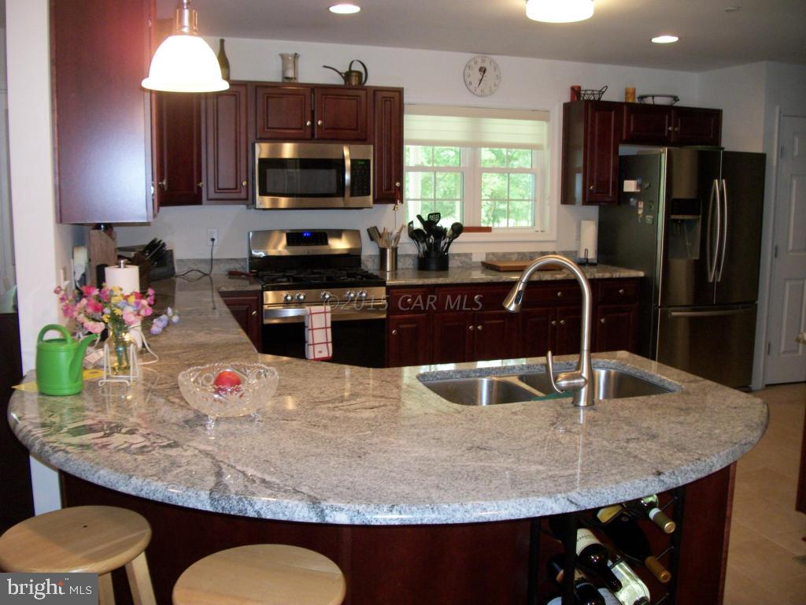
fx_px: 745
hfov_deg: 56.8
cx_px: 403
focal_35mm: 32
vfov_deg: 44.2
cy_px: 302
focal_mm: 5.7
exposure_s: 1/30
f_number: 2.9
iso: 160
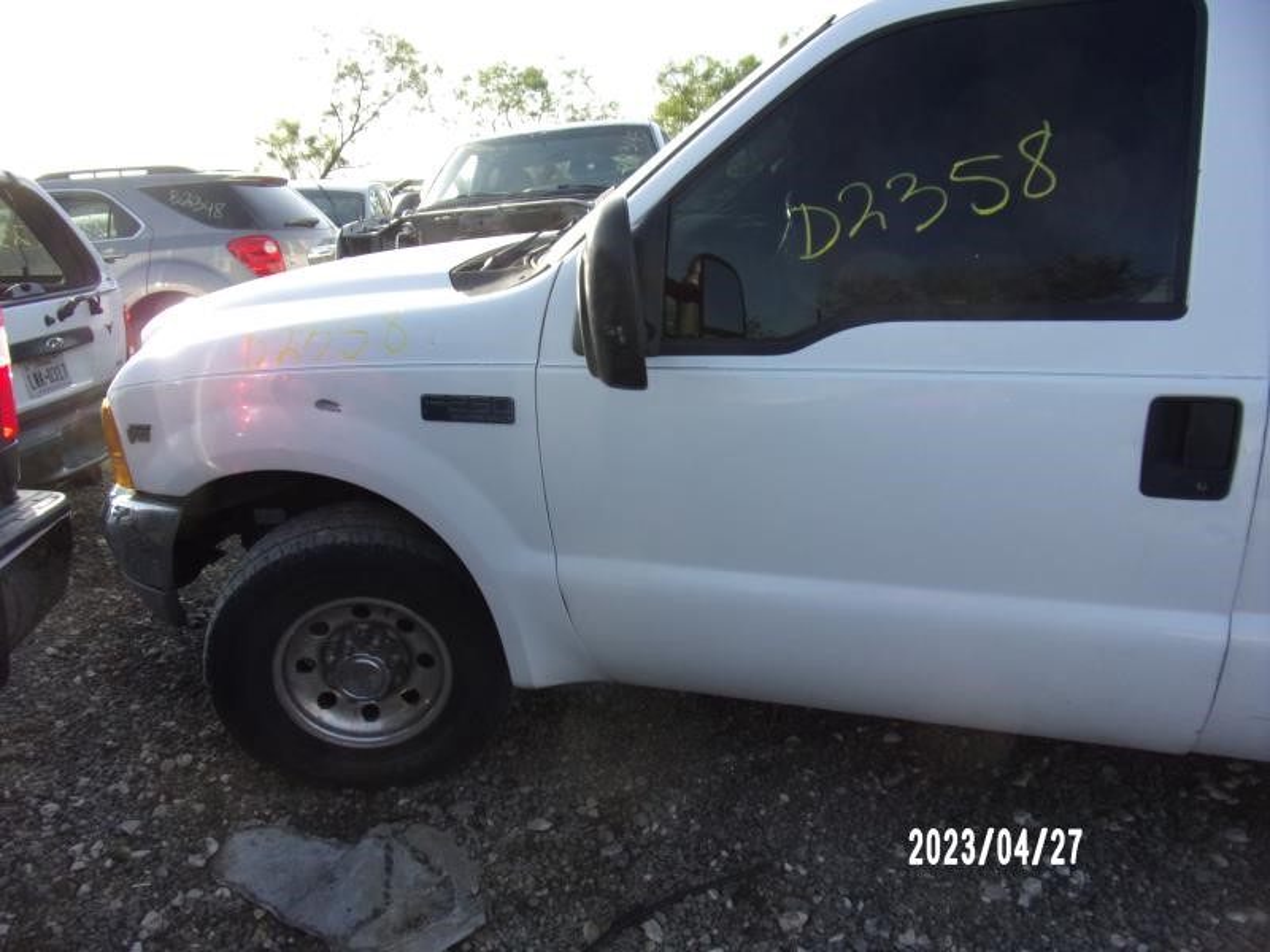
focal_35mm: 24
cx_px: 635
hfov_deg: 71.6
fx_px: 881
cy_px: 476
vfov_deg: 56.8
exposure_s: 1/320
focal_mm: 4.3
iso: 80
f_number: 3.3
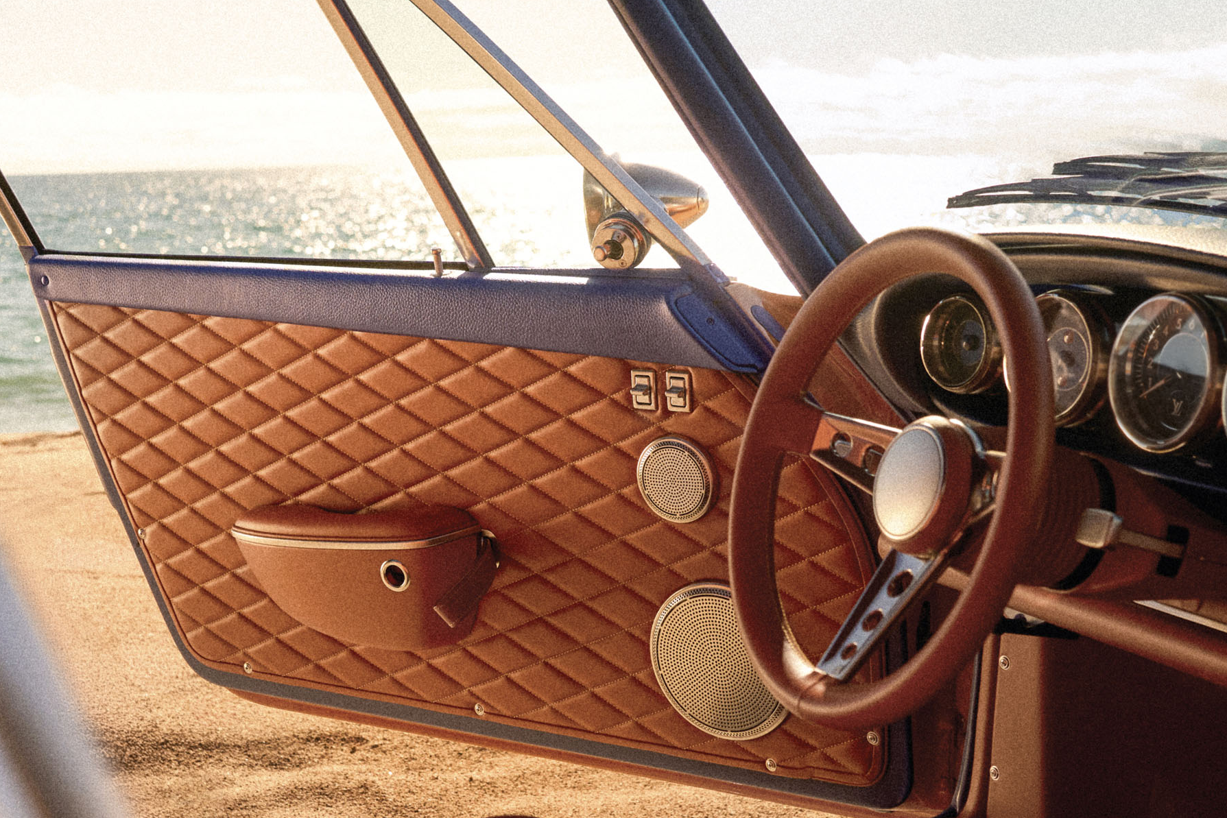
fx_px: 2284
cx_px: 505
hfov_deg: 30.0
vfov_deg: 20.3
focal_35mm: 67
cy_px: 418
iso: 640
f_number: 5.6
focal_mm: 37
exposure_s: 1/800
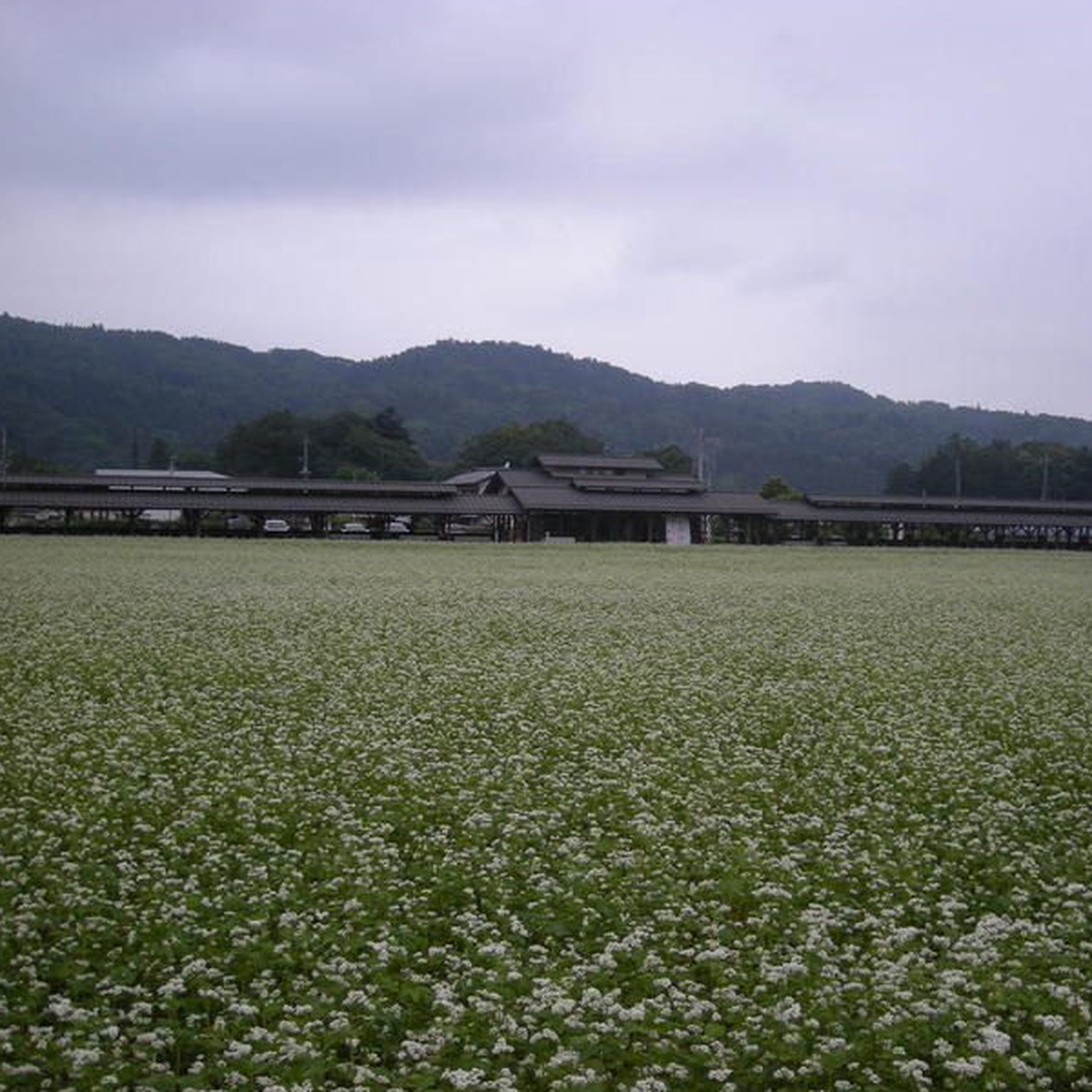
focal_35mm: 42
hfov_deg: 39.9
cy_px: 547
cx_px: 631
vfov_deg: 40.0
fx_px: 1499
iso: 64
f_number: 5.7
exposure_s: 1/306
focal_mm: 5.7
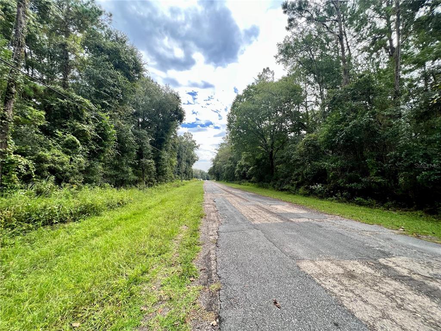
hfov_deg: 106.2
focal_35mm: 13
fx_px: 166
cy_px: 166
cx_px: 220
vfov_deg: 89.9
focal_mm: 1.57
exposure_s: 1/447
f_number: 1.8
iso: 32
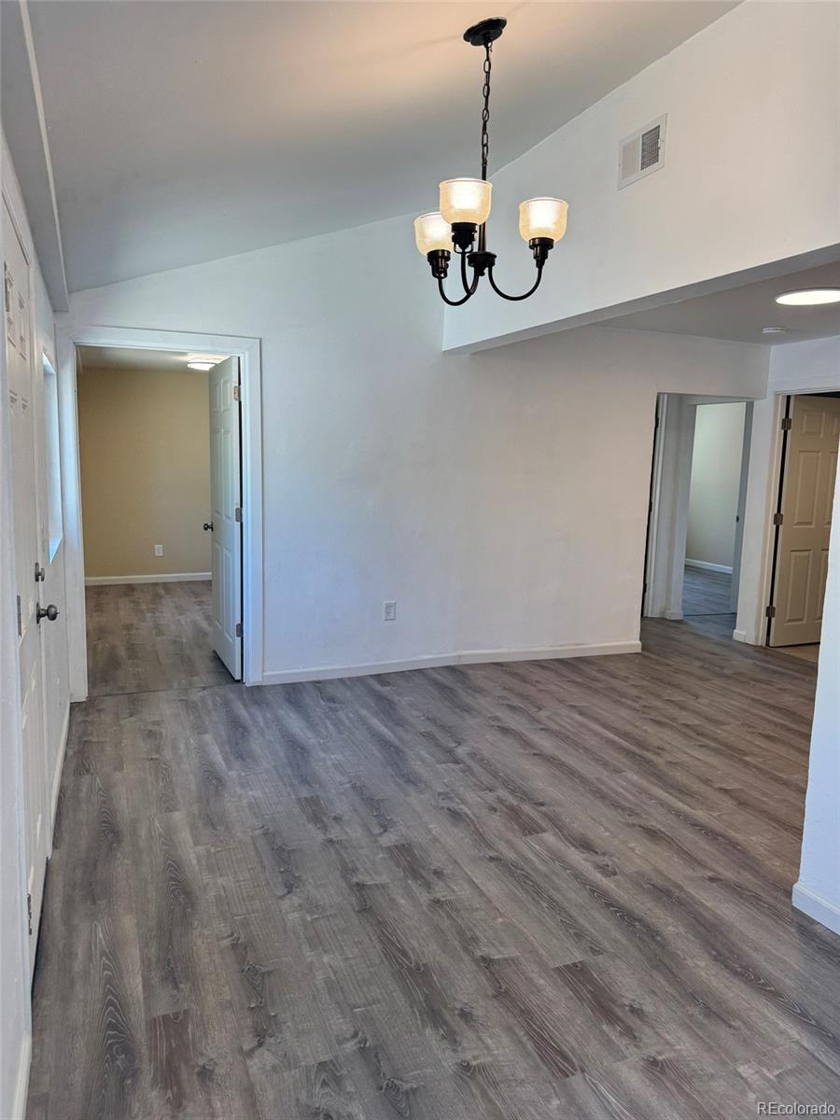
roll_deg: -0.9
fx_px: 777
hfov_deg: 56.8
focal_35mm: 24
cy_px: 560
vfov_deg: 71.6
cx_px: 420
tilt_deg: -7.6
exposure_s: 1/120
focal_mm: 6.76
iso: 64
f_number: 1.78
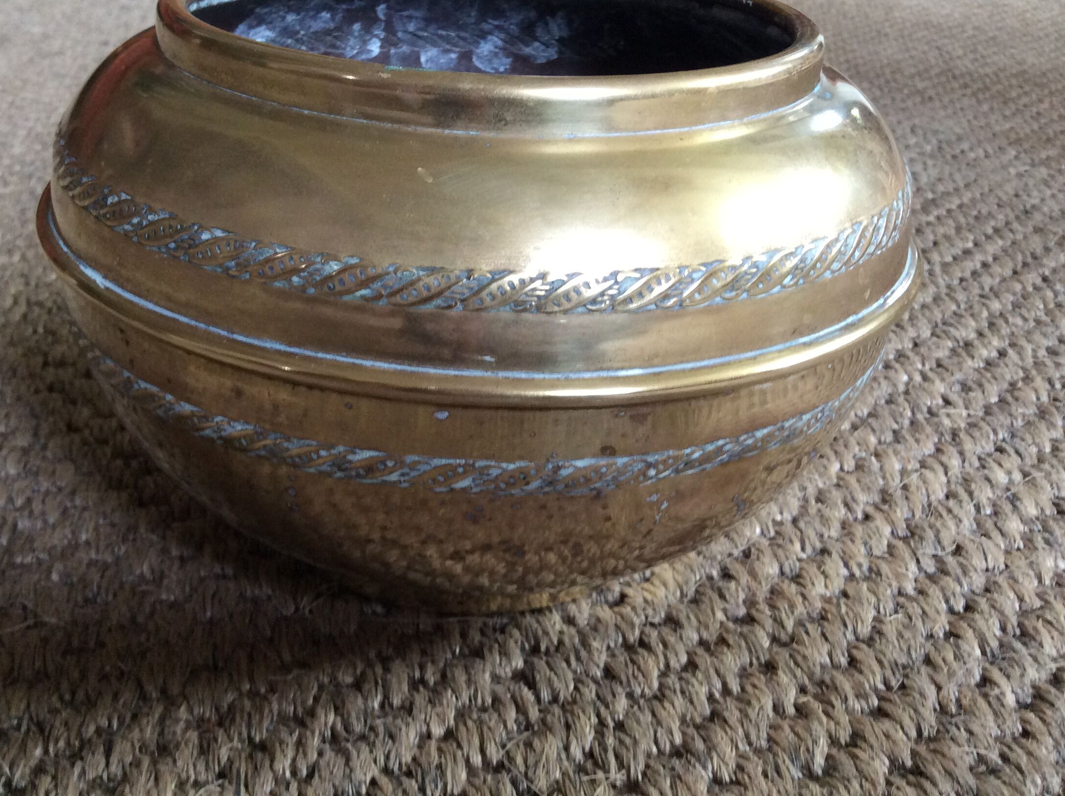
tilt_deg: -27.4
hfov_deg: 48.9
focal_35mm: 38
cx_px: 458
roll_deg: -1.4
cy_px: 371
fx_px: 1167
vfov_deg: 37.6
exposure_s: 1/25
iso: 125
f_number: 2.4
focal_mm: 3.3
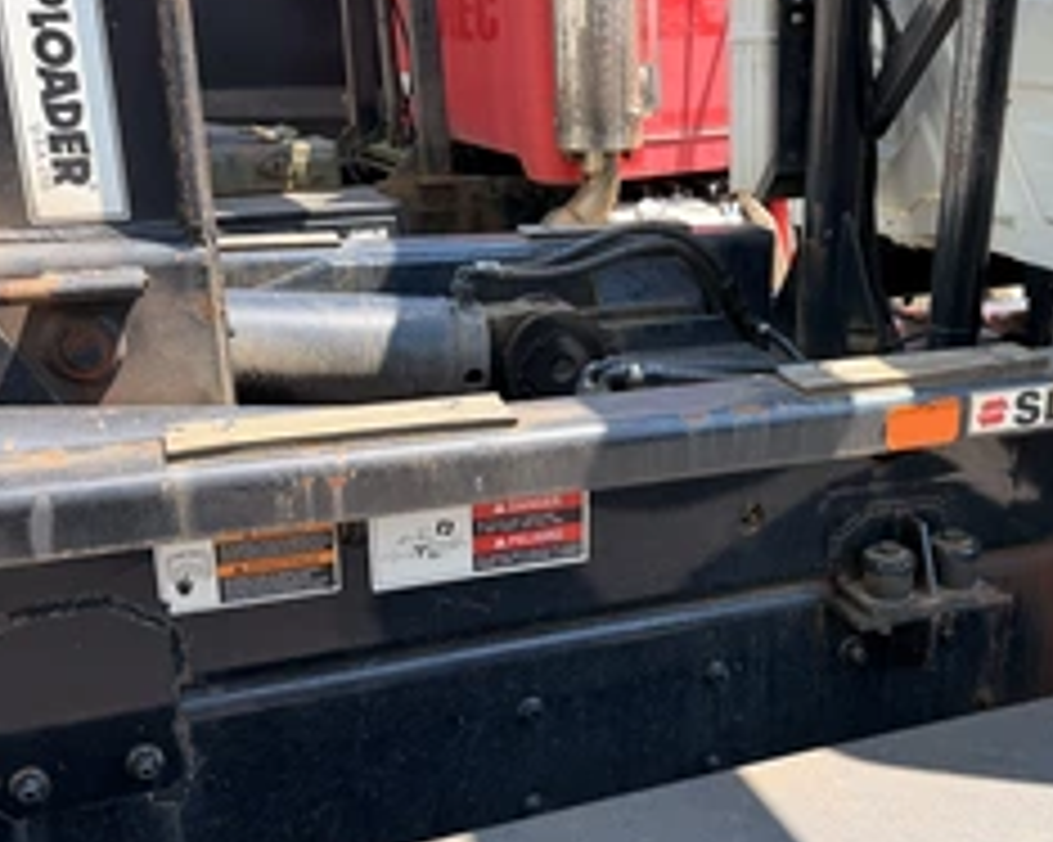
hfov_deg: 45.3
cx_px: 680
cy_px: 459
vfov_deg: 37.3
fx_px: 1246
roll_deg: +0.8
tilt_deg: -20.8
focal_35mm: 40
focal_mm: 6.76
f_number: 1.78
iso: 100
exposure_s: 1/1106
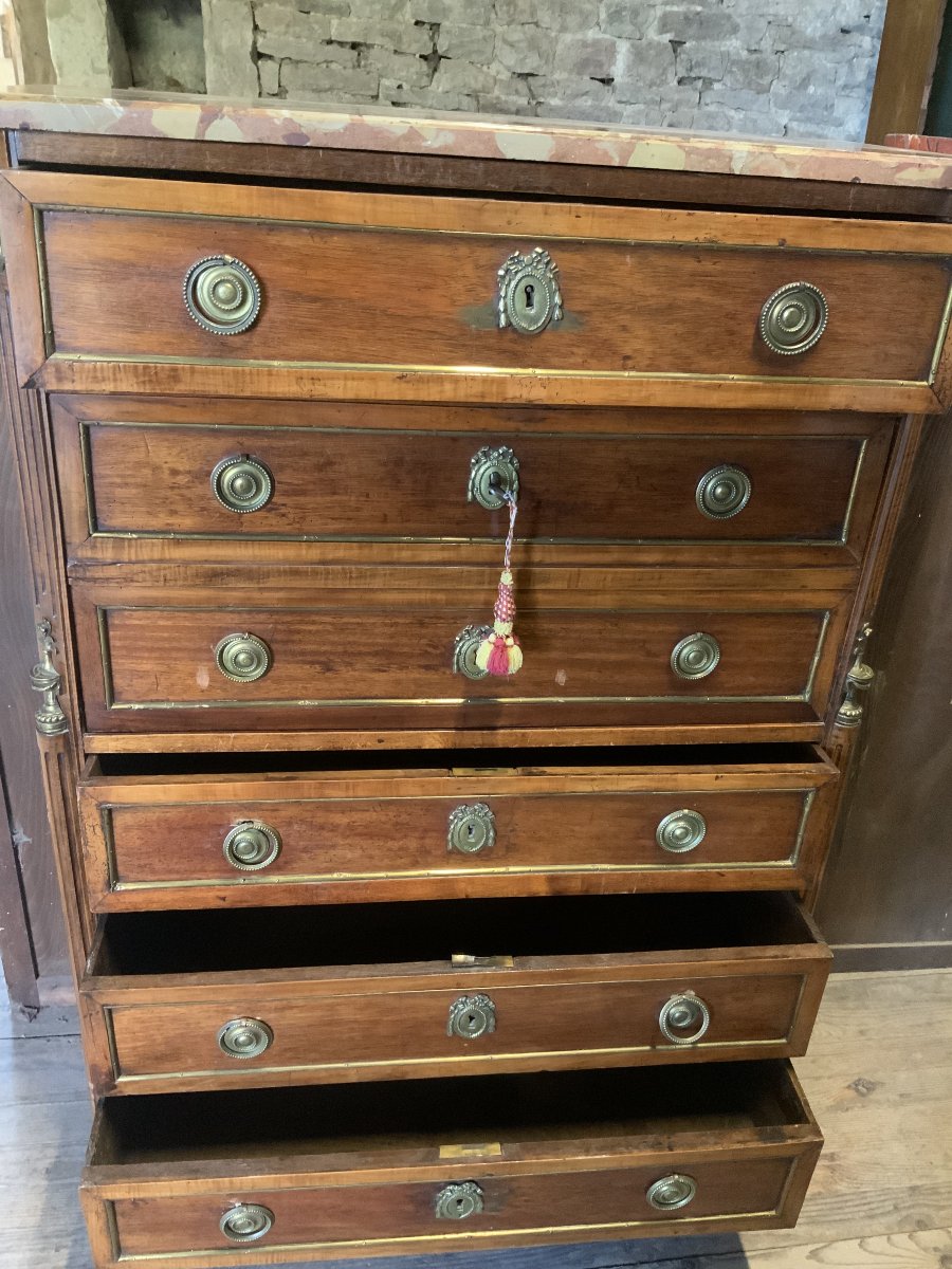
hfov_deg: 48.2
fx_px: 1063
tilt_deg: -28.0
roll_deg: -3.8
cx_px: 476
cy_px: 634
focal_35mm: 29
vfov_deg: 61.7
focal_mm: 3
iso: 400
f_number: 1.8
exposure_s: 1/30
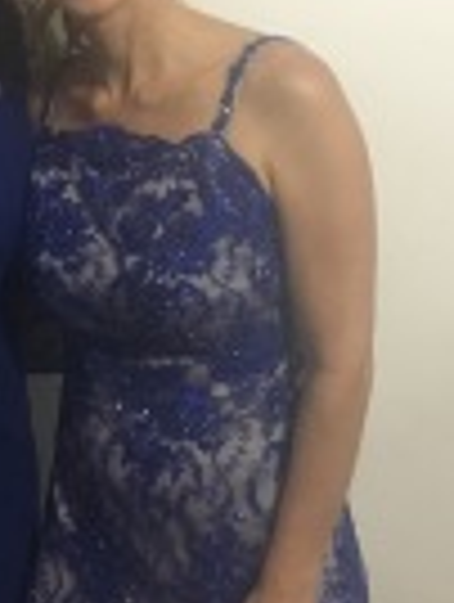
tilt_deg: -17.1
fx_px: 1377
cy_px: 256
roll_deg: +1.5
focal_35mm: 79
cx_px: -4
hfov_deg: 18.2
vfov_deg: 24.6
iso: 250
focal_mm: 4.15
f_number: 2.2
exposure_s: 1/17
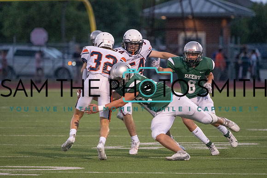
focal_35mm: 420
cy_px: 89
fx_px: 3115
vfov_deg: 3.3
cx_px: 134
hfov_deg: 4.9
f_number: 5.6
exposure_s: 1/1000
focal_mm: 400
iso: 10000
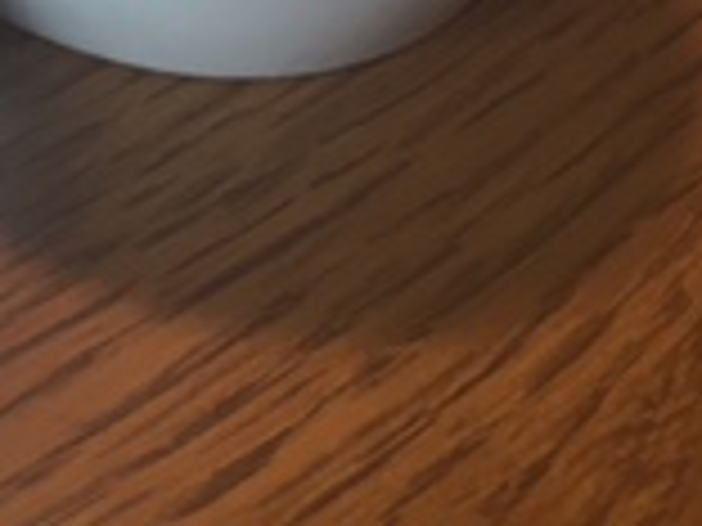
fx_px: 2413
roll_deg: -3.1
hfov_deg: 14.3
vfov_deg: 11.7
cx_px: -612
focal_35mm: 119
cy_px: -337
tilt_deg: -41.6
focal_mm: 4.15
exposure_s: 1/40
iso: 32
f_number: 2.2
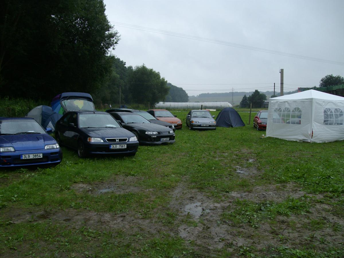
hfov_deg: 51.4
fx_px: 358
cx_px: 172
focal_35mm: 36
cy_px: 129
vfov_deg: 39.7
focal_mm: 6
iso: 80
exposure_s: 1/160
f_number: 2.7
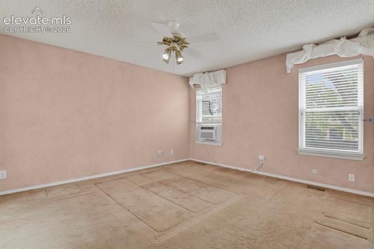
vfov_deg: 70.4
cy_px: 124
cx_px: 187
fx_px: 177
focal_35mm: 17
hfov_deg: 93.3
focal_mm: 17
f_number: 8
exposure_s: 4
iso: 250
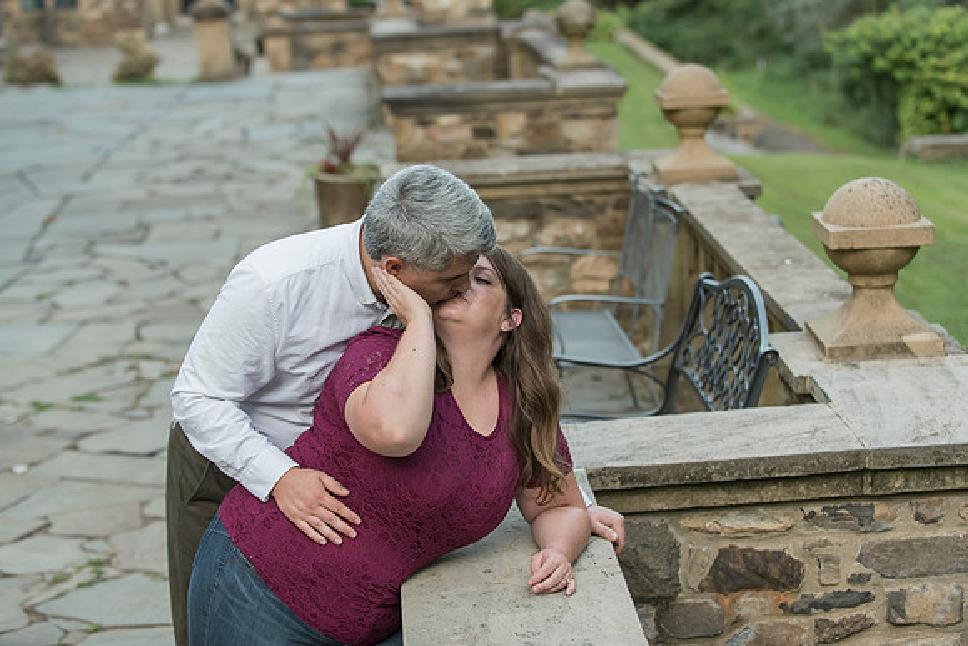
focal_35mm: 75
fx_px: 2005
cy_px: 302
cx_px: 469
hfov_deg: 27.1
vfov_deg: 18.3
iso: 800
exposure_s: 1/640
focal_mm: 70
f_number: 3.2
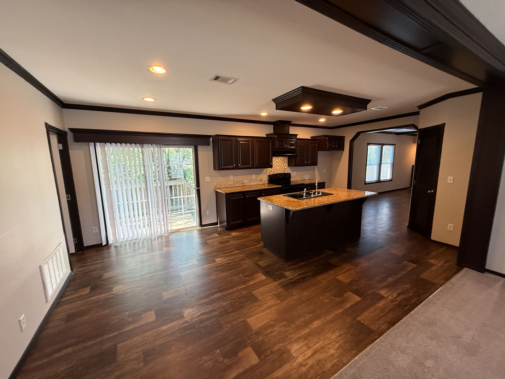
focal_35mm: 14
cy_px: 190
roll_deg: +0.9
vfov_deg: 85.7
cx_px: 252
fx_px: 204
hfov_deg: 102.1
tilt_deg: -7.5
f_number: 2.2
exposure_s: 1/60
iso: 250
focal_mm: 2.22
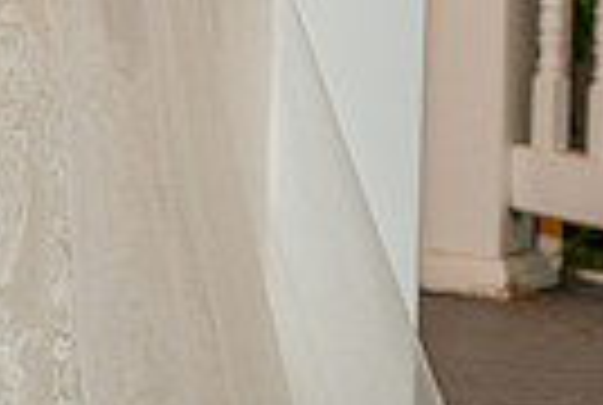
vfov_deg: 4.8
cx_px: -526
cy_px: -430
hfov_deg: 7.0
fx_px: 4784
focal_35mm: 285
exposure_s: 1/200
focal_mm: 66
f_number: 4
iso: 1600
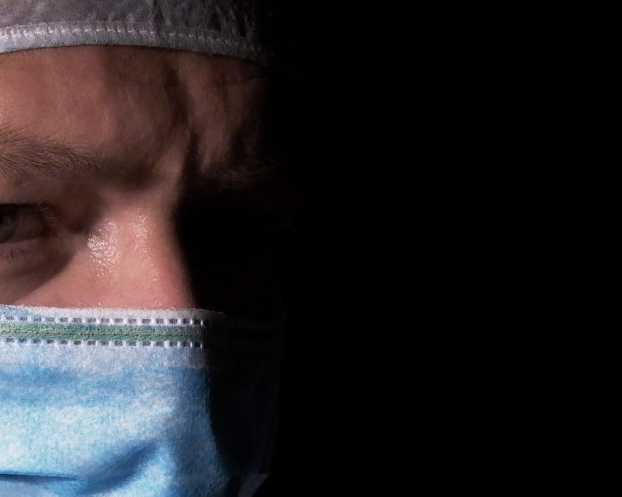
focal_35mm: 120
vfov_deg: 12.8
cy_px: 329
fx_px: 2209
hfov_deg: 15.9
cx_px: 103
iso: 100
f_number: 2.31
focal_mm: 13.76
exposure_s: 1/245
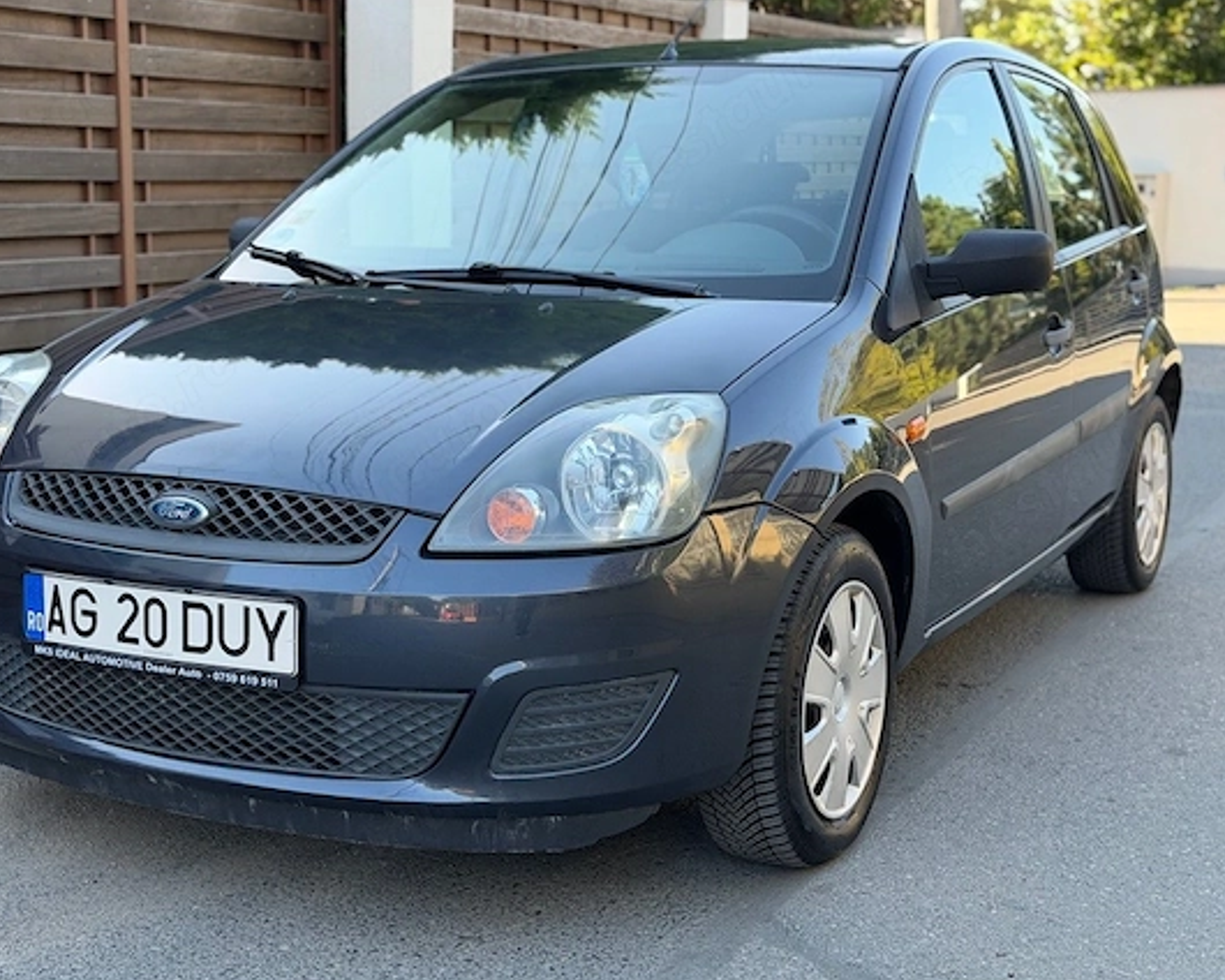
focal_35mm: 53
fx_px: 1922
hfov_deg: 35.3
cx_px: 536
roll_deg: +0.3
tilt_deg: -9.4
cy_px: 472
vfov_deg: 28.6
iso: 80
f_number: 1.78
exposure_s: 1/418
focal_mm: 6.76
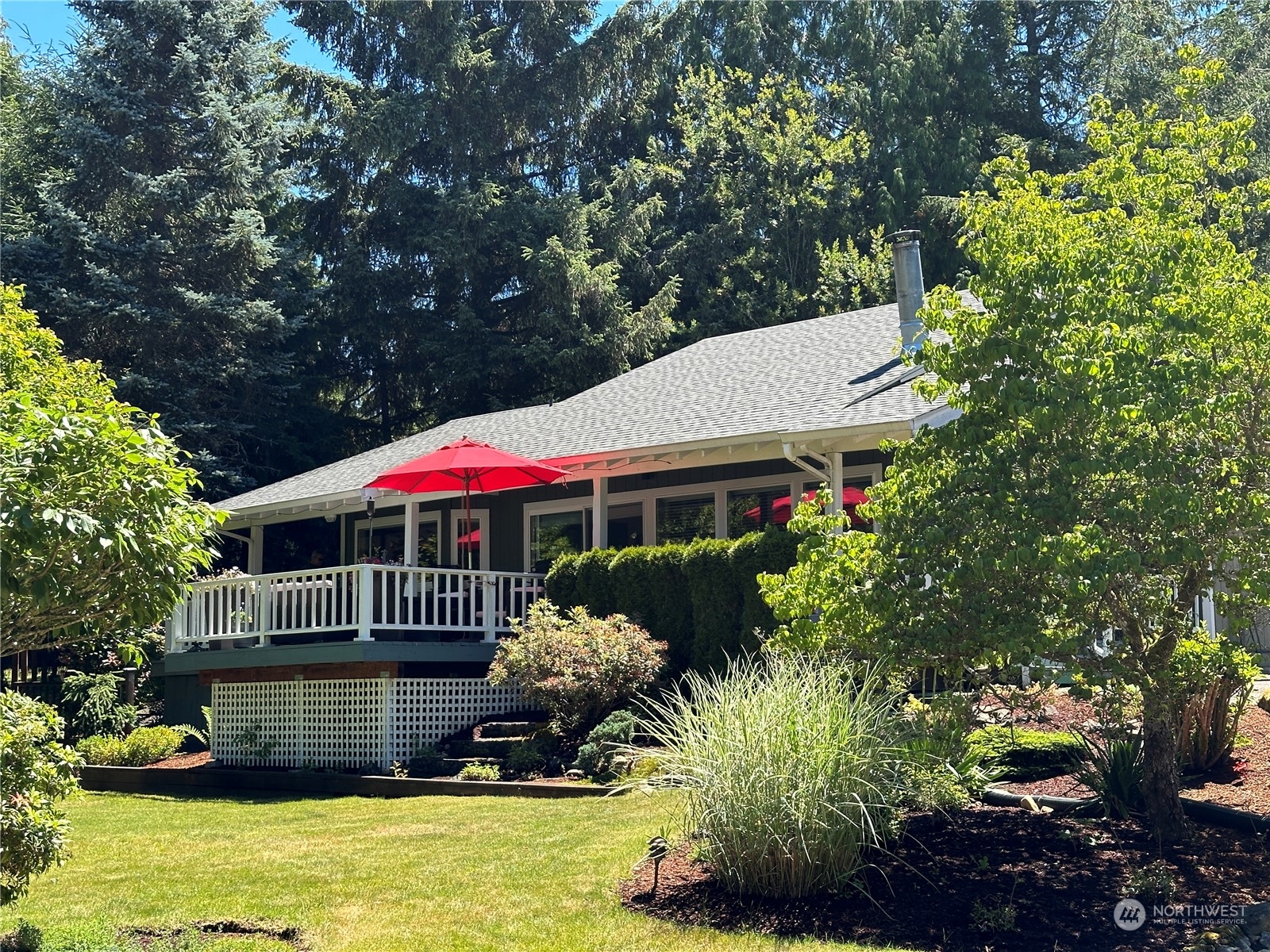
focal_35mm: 48
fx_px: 1761
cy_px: 476
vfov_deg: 30.3
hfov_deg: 39.7
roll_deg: +0.5
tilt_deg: +7.5
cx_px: 635
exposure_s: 1/935
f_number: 1.78
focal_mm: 6.86
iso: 64
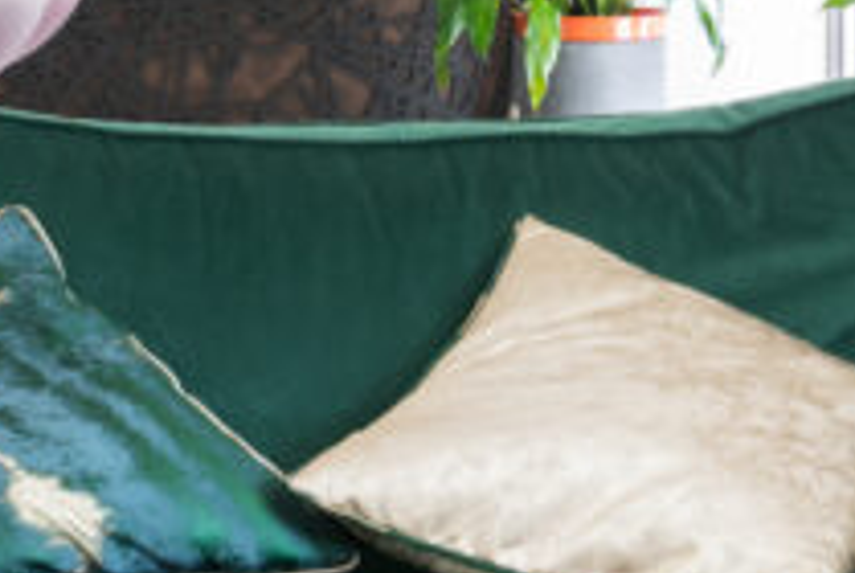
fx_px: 3544
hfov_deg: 13.4
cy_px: -239
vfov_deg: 9.0
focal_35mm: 149
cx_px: -127
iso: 200
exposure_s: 1/6
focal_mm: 30
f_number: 8
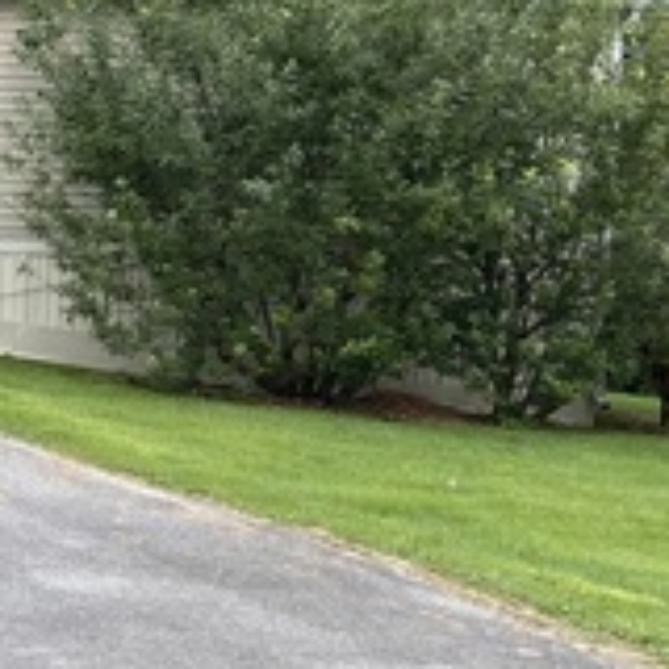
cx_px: -416
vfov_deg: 18.0
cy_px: 192
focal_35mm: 96
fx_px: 2099
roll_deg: -1.3
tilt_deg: -1.6
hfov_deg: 16.1
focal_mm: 4.25
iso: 32
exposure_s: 1/527
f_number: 1.8
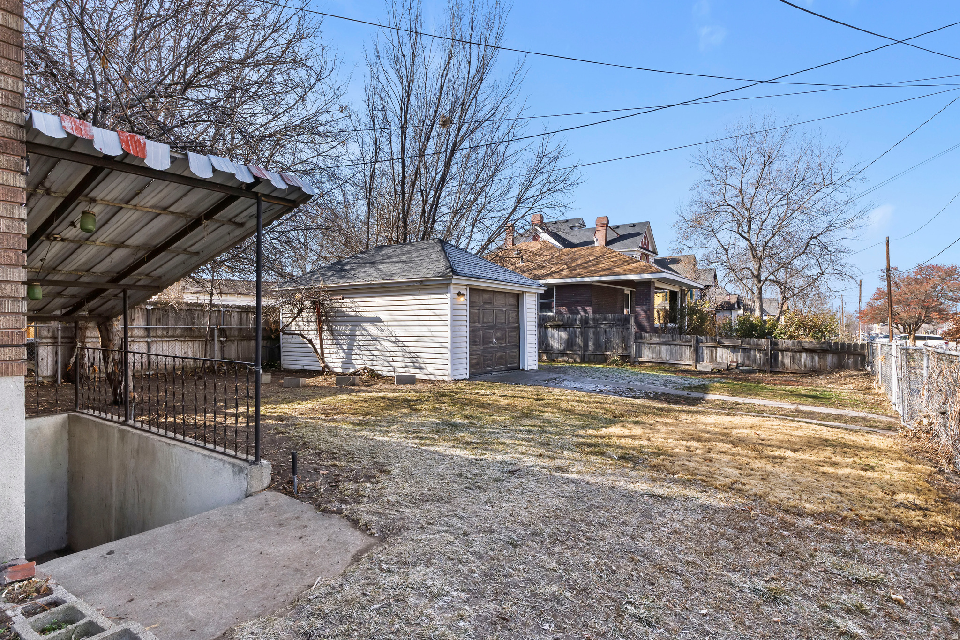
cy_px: 320
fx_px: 480
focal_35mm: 18
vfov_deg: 67.4
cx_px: 480
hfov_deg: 90.0
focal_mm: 12
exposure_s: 1/160
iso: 160
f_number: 9
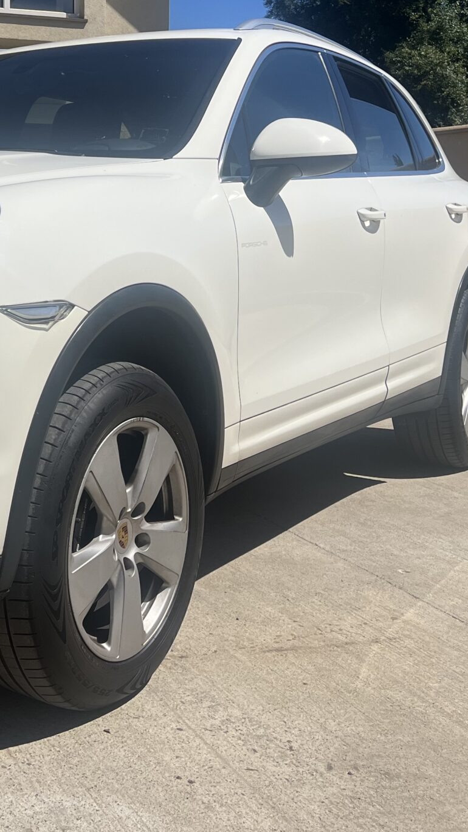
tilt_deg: -2.5
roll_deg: +0.1
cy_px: 270
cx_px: -39
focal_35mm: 53
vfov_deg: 38.7
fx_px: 1169
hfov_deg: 21.5
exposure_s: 1/8696
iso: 50
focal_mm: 5.7
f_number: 1.5
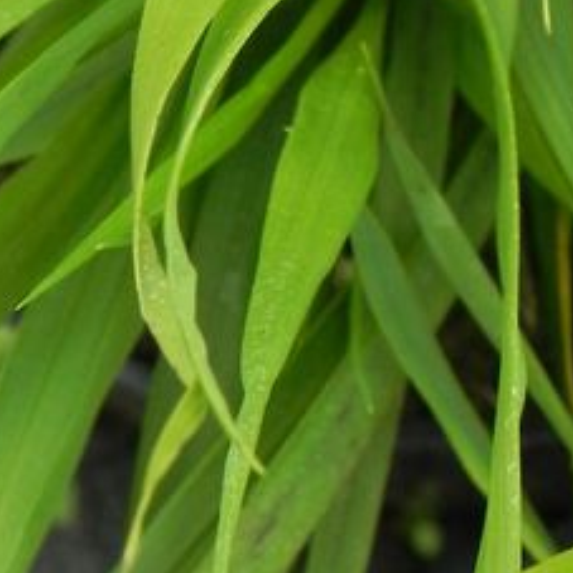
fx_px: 6817
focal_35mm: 364
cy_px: -111
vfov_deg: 4.8
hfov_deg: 4.8
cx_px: 416
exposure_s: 1/250
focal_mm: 20.8
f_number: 4.5
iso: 160
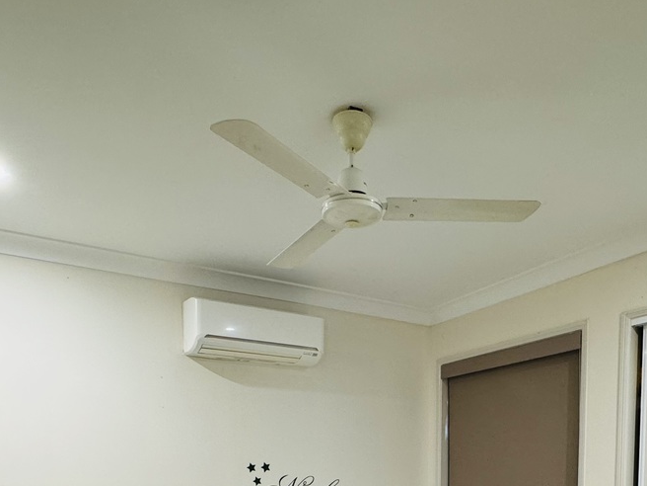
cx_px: 351
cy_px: 528
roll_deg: +0.7
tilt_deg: -4.3
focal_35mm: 32
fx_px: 598
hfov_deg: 56.7
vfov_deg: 37.4
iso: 200
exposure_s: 1/50
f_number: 2.2
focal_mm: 2.22
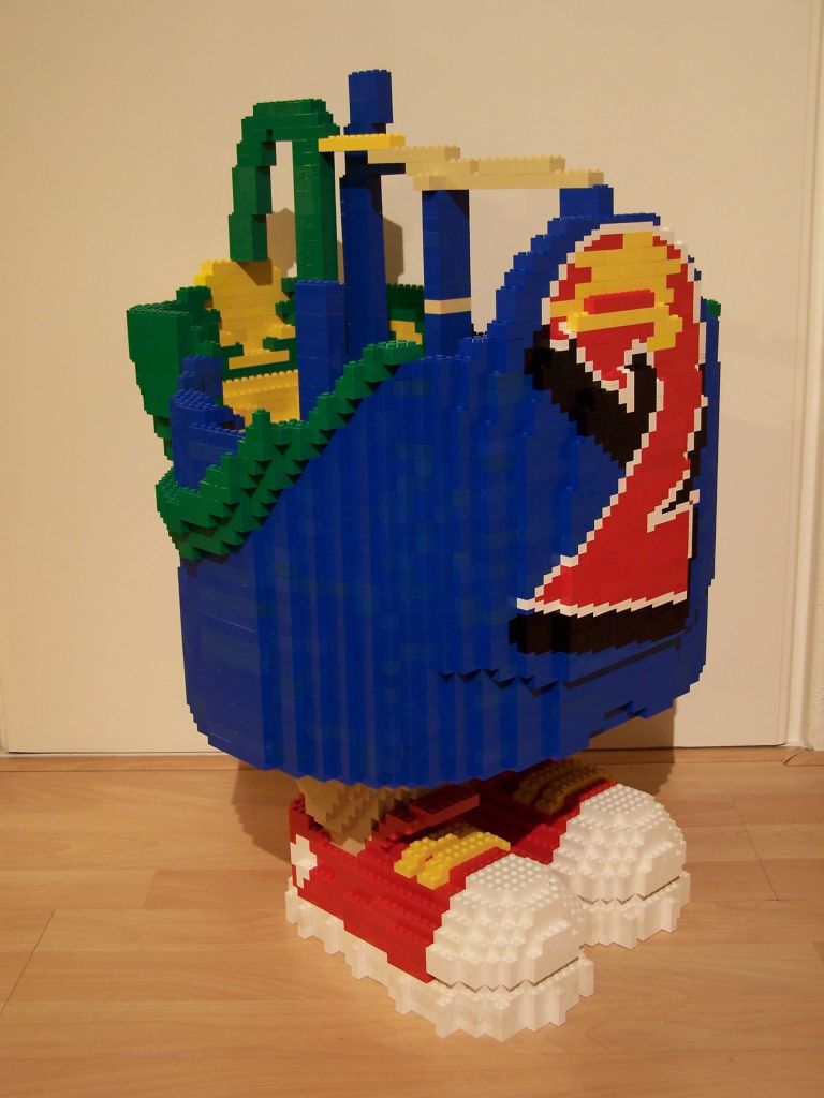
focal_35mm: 40
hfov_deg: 36.0
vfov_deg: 46.8
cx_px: 412
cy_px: 549
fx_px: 1270
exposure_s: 1/2
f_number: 2.8
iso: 80
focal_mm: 6.7
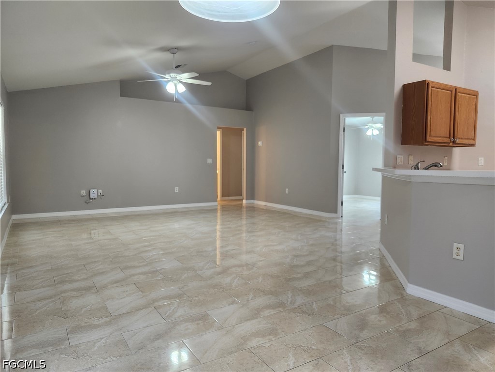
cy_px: 186
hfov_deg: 73.9
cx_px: 248
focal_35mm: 23
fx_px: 329
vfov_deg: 58.9
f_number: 1.8
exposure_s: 1/120
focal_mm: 5.54
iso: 400
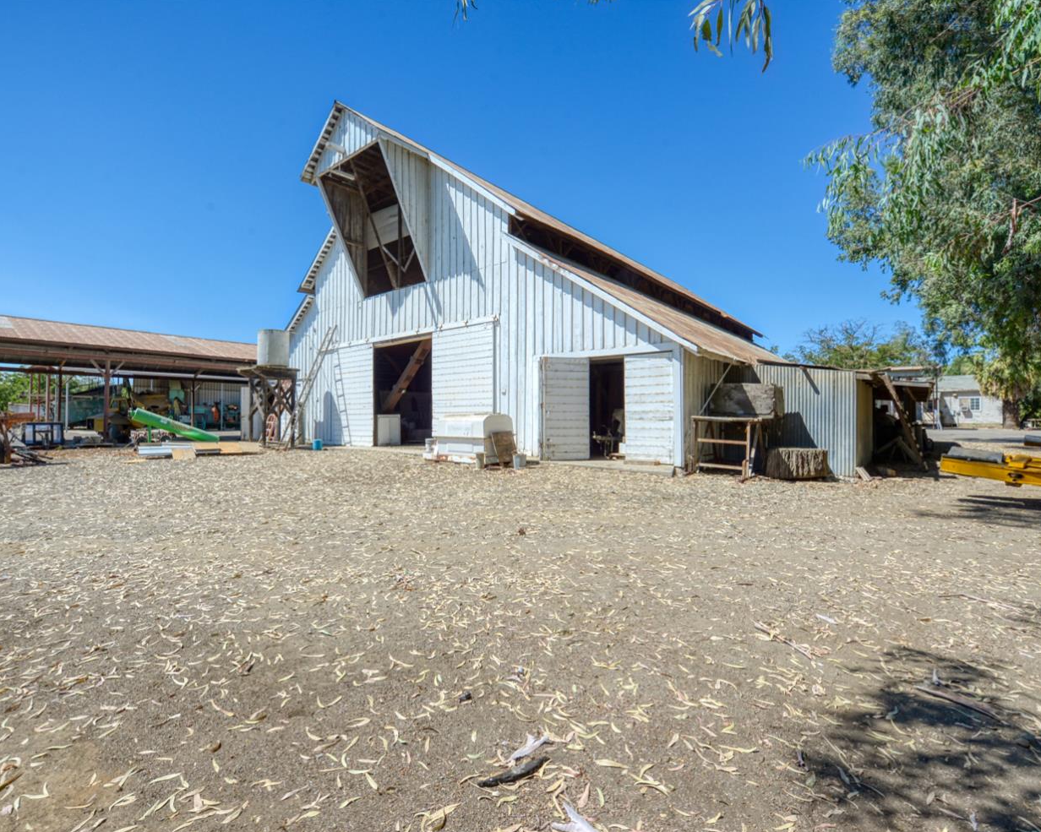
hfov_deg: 92.8
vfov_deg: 80.4
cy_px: 419
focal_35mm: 16
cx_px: 470
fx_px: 493
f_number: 10
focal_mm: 14
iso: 400
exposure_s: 1/800
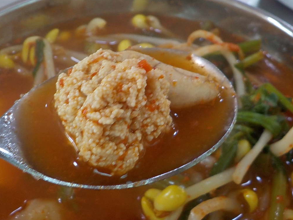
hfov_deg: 39.7
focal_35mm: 48
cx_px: 148
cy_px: 76
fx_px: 406
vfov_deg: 30.1
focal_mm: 4.1
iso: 200
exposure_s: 1/30
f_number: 3.3
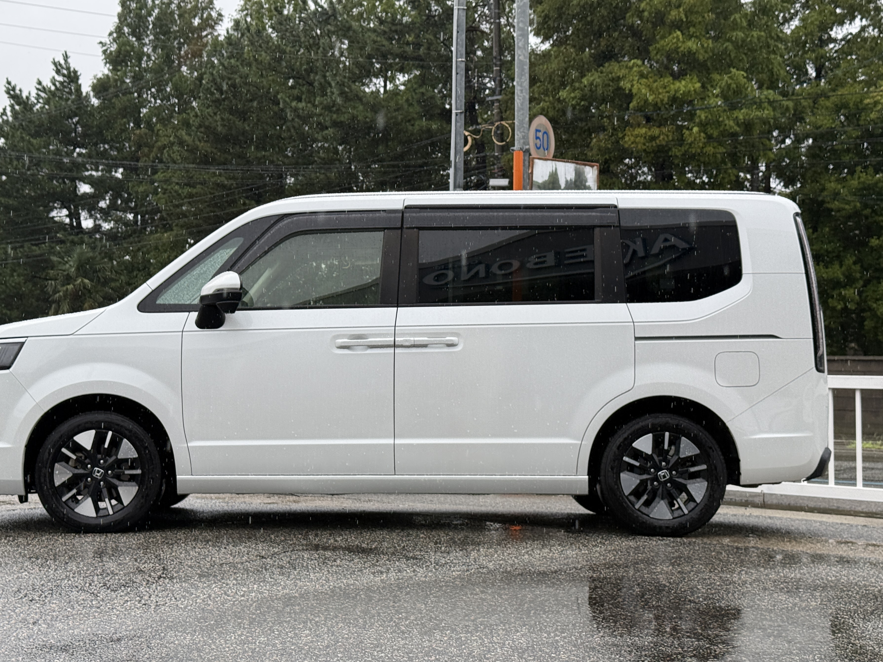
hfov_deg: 35.5
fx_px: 1377
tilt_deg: +2.7
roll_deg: -0.5
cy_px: 316
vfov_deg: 27.0
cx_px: 391
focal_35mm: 54
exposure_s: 1/846
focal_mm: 6.76
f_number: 1.78
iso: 80
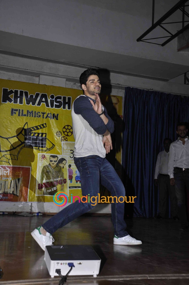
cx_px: 94
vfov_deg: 42.4
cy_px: 142
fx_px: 367
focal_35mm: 46
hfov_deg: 28.9
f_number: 5.6
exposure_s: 1/100
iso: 400
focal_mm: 31
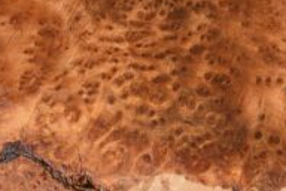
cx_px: 173
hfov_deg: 27.6
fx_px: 580
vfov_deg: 18.1
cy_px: -5
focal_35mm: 73
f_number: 8
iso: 250
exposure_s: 1/250
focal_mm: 35
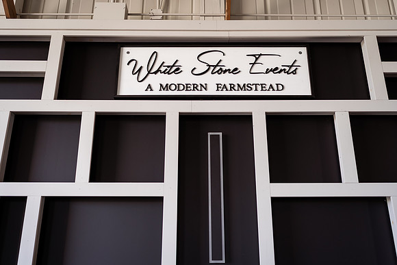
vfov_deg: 37.2
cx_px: 198
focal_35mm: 36
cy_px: 132
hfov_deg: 53.5
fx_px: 394
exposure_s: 1/160
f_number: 2
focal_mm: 35
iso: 160
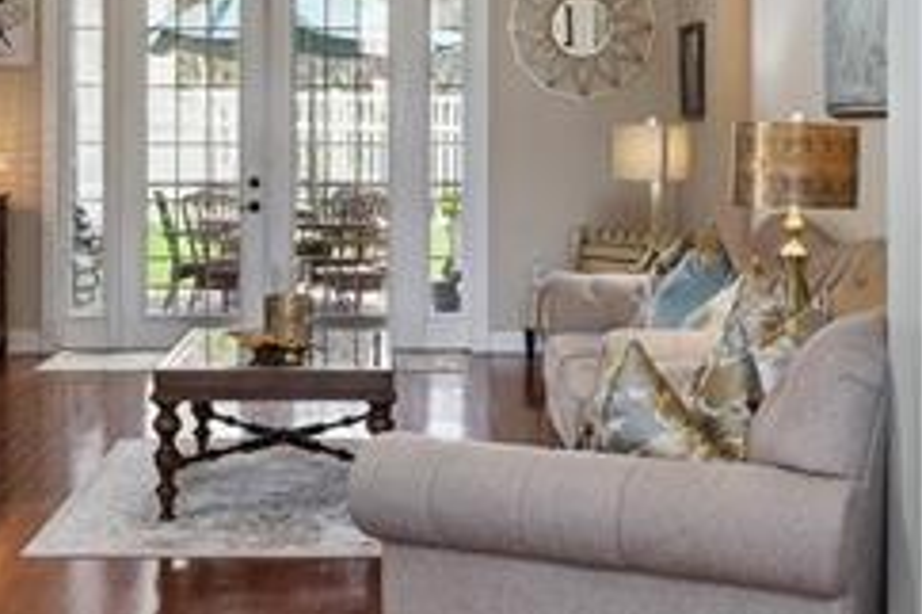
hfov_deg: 28.1
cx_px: 411
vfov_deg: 18.7
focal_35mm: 72
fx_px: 1843
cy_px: 111
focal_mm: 17
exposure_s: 1/20
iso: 800
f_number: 10
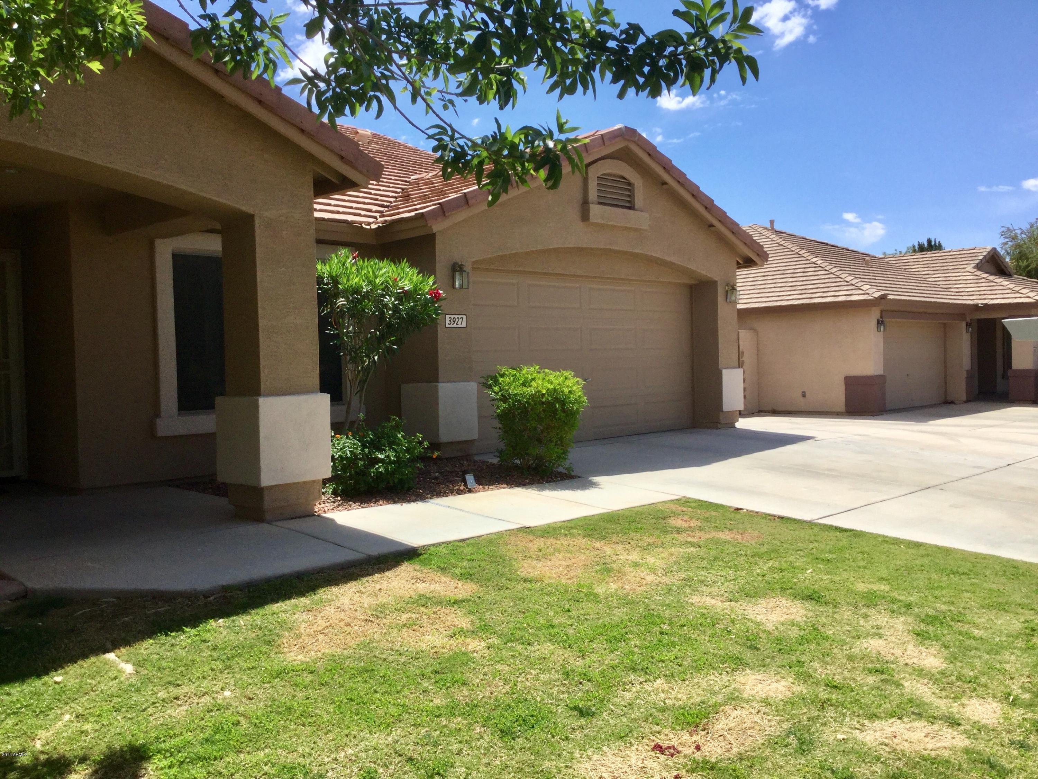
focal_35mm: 31
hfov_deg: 58.4
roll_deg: +1.3
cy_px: 390
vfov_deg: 45.4
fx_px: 930
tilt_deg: -1.3
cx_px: 519
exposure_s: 1/1404
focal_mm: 3.3
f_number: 2.4
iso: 25
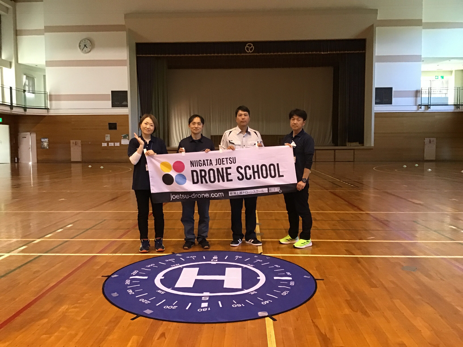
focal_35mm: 31
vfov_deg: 45.4
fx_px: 415
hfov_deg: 58.4
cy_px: 174
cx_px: 232
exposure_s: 1/33
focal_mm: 3.3
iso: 250
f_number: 2.4
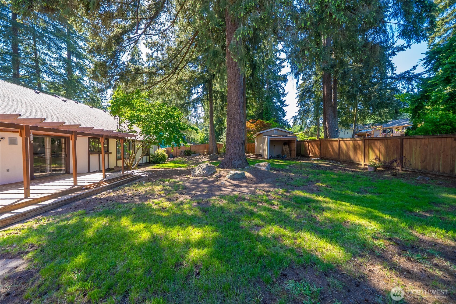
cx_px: 228
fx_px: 165
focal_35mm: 13
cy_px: 152
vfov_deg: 85.5
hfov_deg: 108.3
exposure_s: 1/30
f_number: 7.1
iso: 125
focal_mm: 13
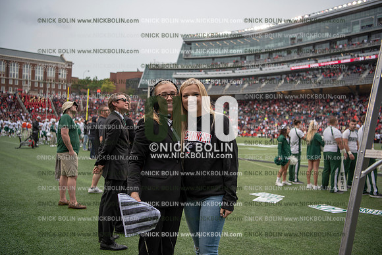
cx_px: 191
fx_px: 371
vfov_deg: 37.9
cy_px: 128
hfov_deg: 54.4
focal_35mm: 35
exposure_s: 1/1000
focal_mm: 35
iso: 250
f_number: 2.8
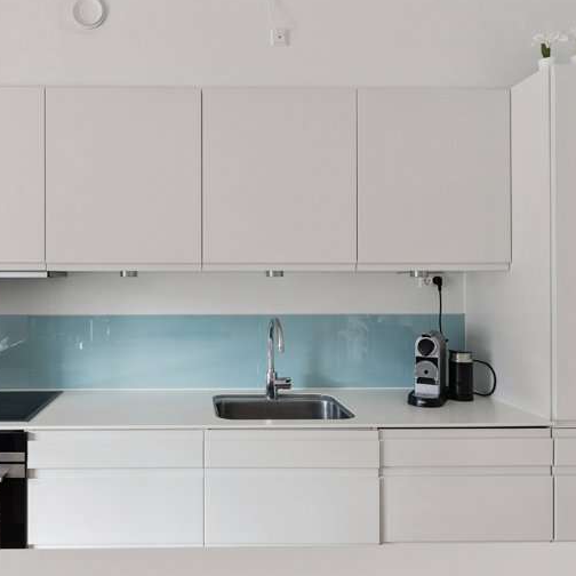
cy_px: 279
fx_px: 518
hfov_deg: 57.1
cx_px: 202
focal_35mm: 28
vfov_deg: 58.1
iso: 400
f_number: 7.1
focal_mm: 13.6
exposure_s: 1/8
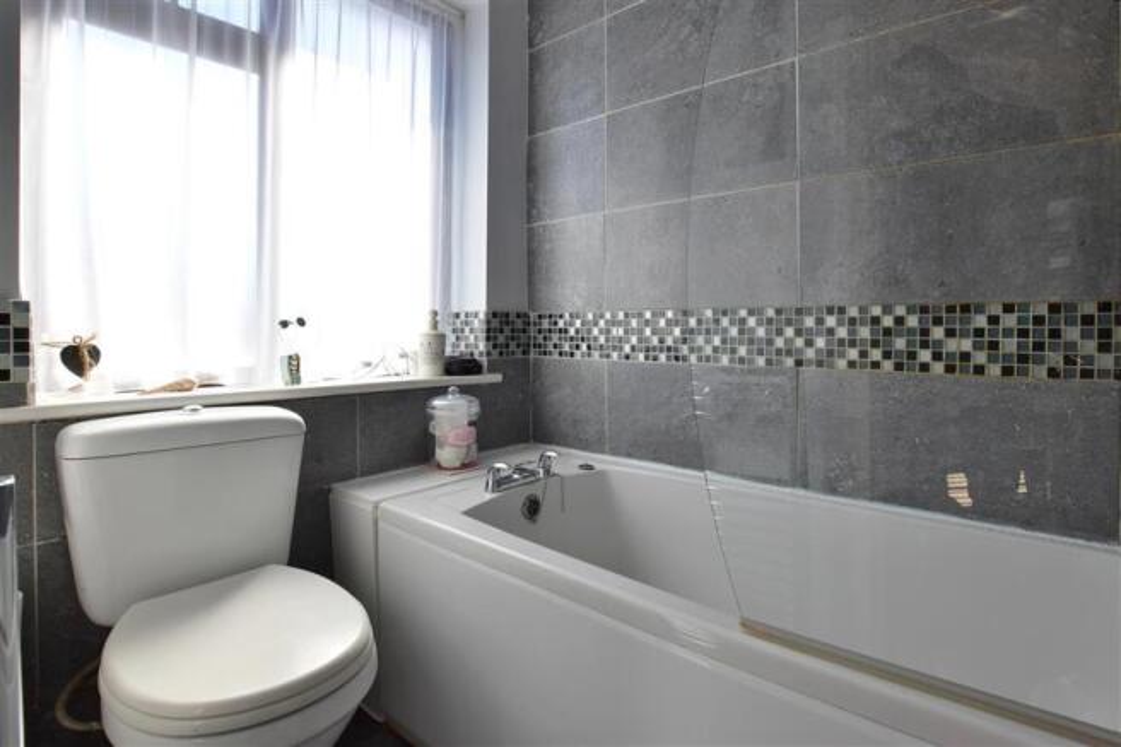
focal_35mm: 15
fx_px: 467
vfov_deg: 77.3
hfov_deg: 100.4
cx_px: 560
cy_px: 374
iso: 200
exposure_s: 1/80
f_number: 11
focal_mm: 10
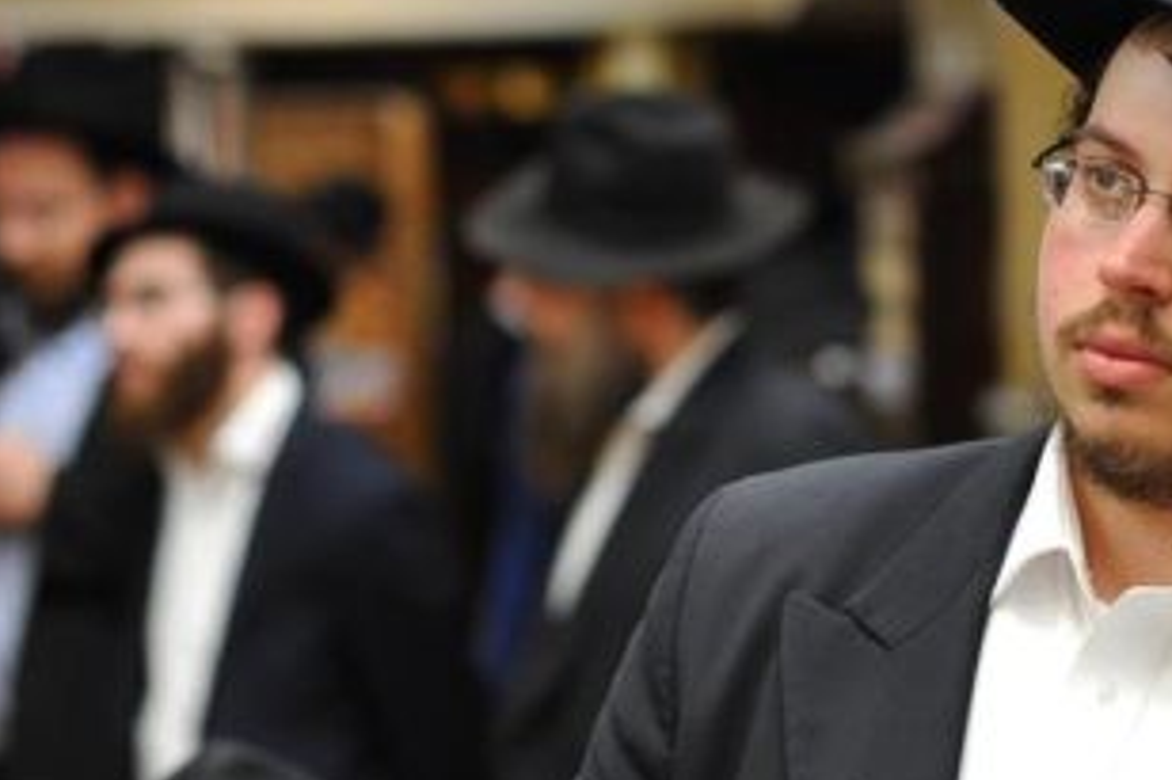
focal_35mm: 212
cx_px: 388
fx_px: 6898
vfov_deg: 6.5
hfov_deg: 9.7
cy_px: 436
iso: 1000
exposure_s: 1/125
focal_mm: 85
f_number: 2.8
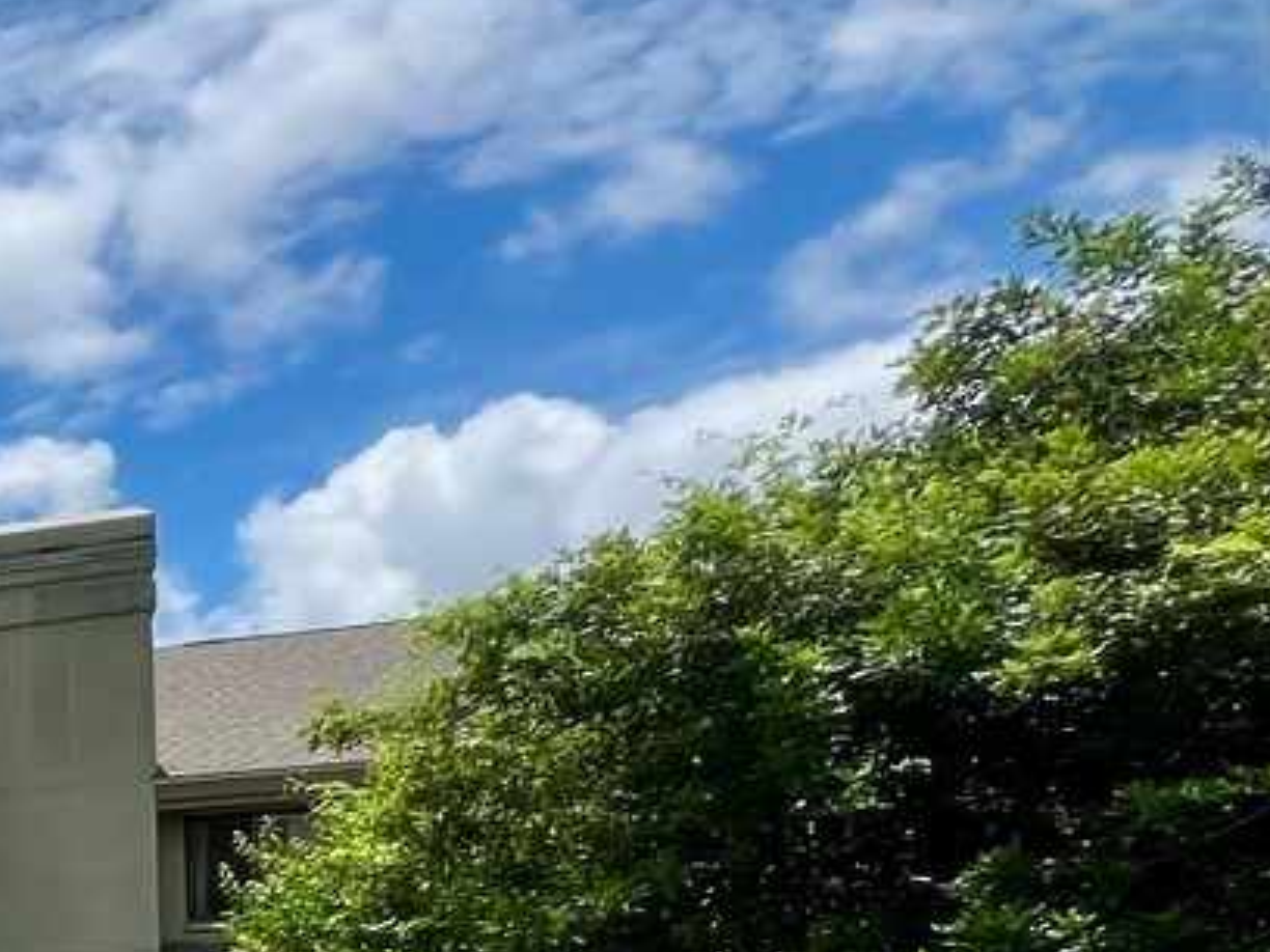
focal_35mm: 51
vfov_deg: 25.7
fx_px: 1871
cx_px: -1211
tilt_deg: +0.1
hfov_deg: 20.1
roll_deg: +0.4
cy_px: 1136
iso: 32
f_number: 1.8
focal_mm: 1.57
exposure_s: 1/1309
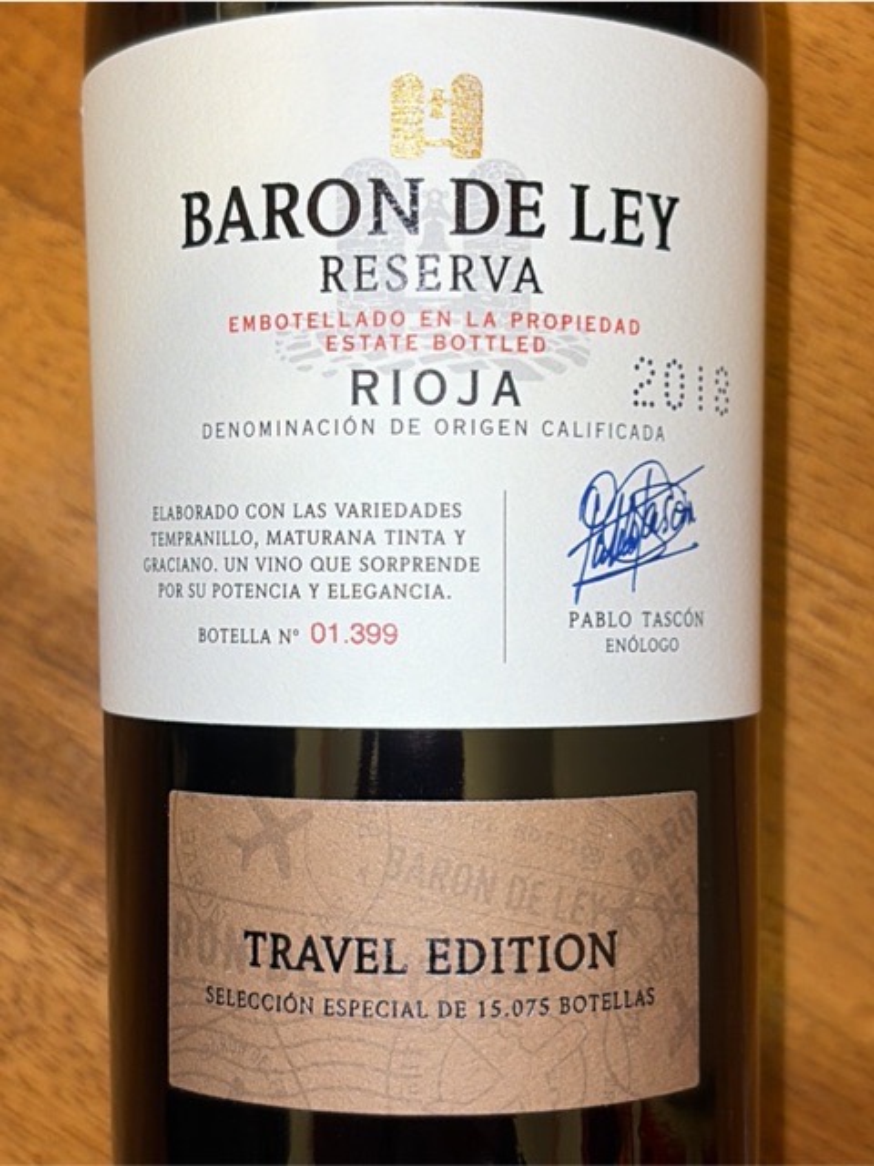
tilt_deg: -87.2
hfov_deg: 51.4
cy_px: 583
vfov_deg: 65.3
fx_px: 909
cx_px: 437
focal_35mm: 27
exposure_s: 1/50
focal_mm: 5.96
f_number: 1.6
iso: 125
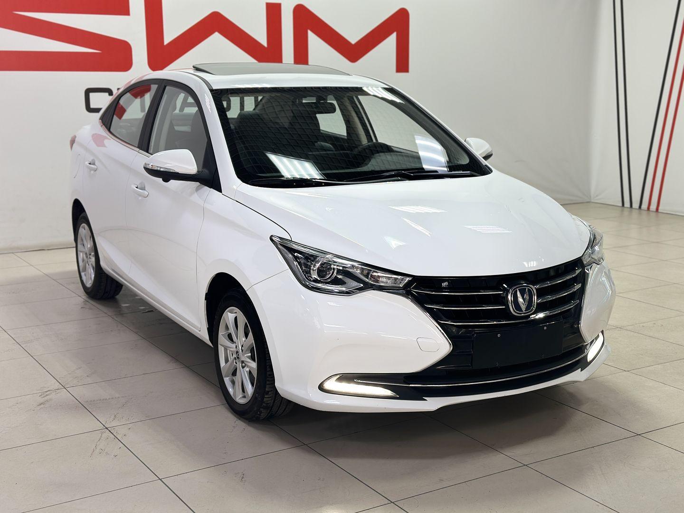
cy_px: 256
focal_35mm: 48
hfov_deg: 39.7
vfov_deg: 30.3
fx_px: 948
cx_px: 342
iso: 64
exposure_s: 1/105
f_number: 1.78
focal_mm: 6.86
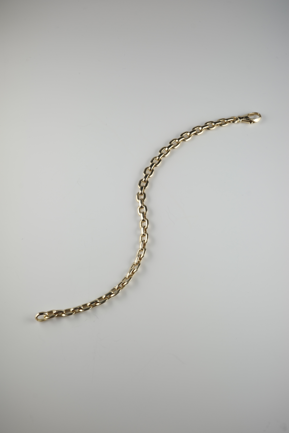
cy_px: 216
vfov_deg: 48.5
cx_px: 144
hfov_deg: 33.4
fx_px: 482
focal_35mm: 40
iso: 100
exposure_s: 1/25
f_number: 10
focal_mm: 26
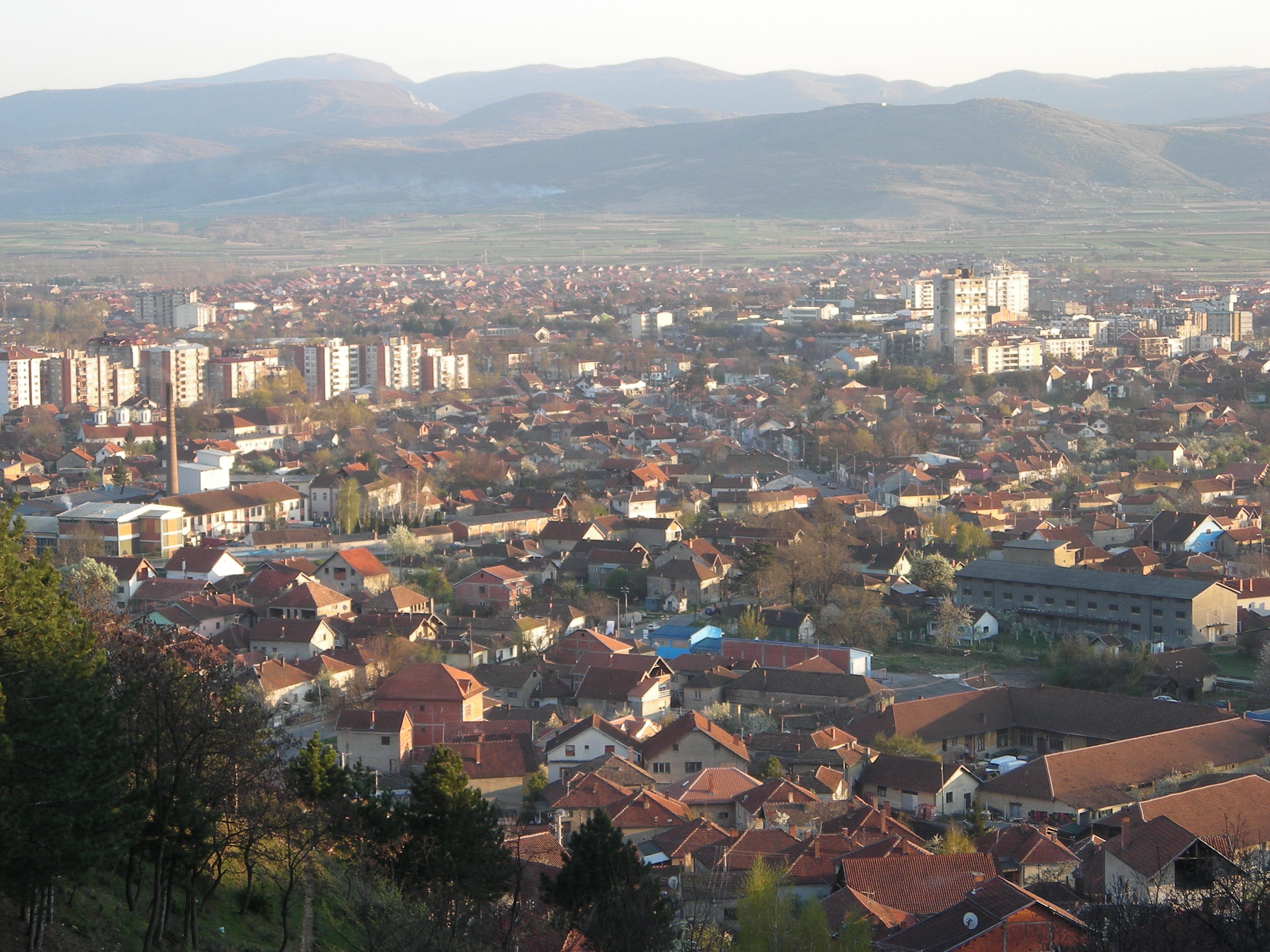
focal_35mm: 90
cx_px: 635
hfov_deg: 21.8
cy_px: 476
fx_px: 3302
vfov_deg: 16.4
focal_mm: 14.8
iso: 65
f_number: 4.6
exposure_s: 1/60
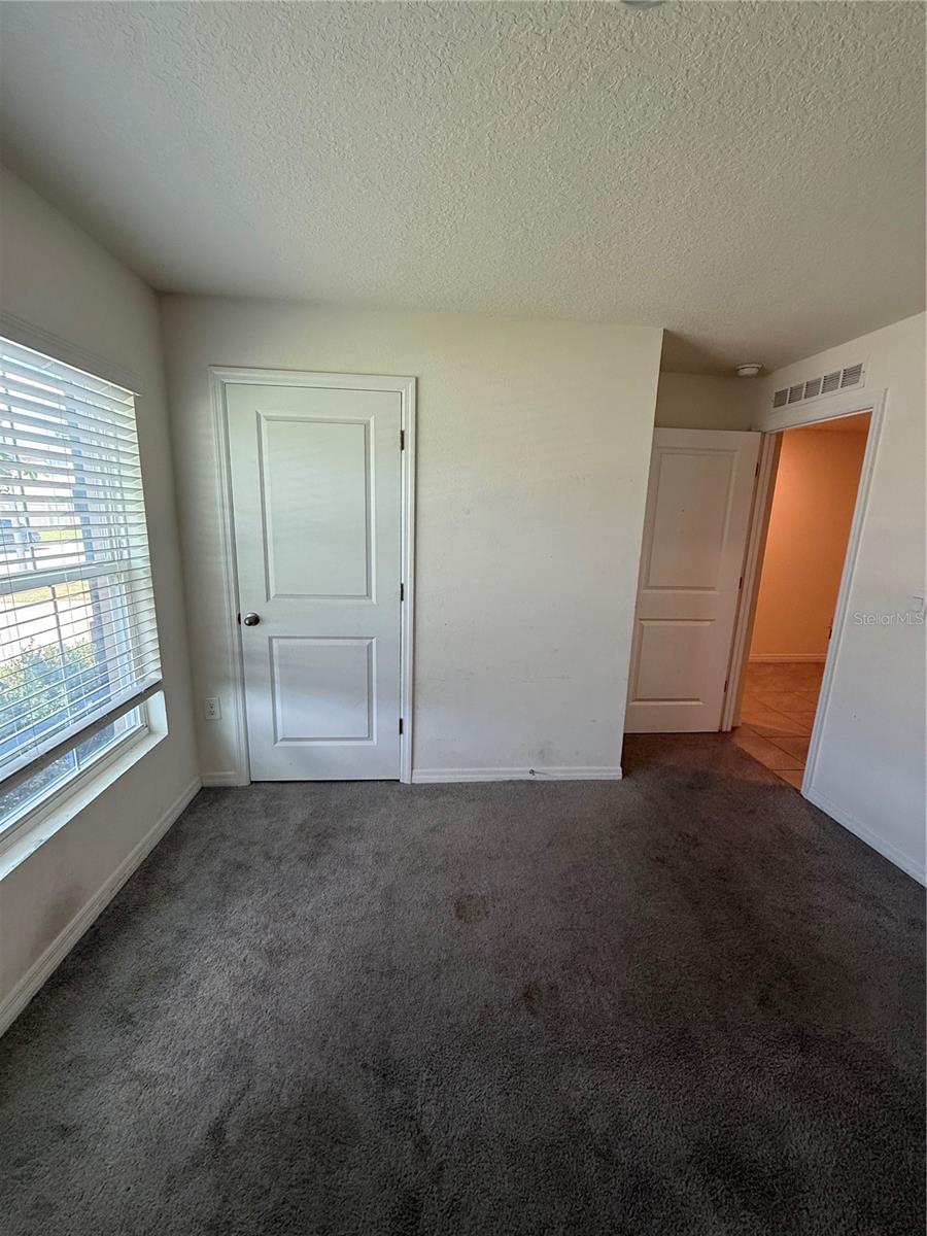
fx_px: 500
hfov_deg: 85.7
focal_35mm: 14
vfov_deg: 102.1
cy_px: 618
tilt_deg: -10.2
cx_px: 464
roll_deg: -1.3
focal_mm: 2.22
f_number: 2.2
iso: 160
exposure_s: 1/120
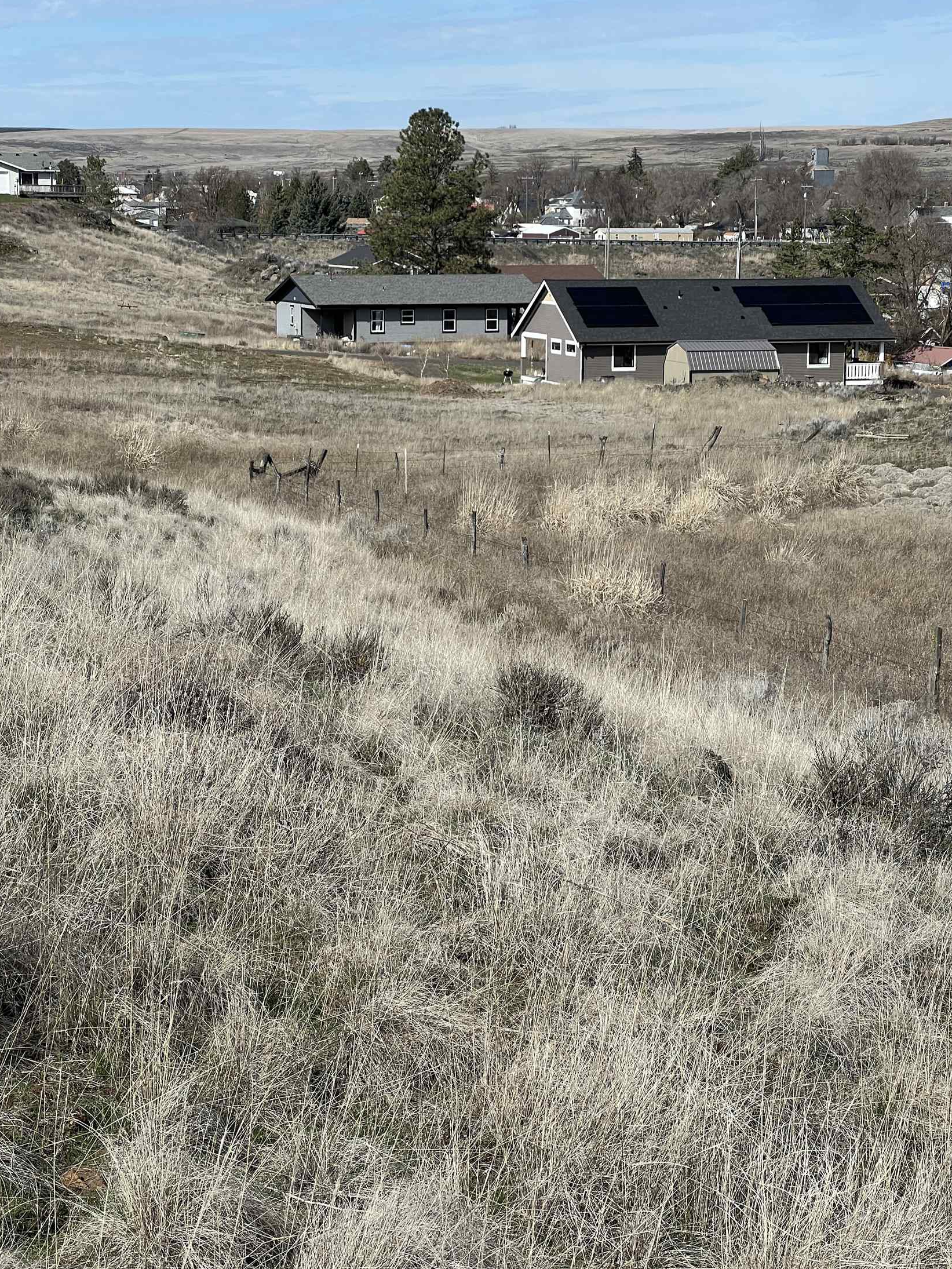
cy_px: 653
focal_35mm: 81
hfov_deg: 18.2
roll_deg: +0.7
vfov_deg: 24.1
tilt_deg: -8.2
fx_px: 2970
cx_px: 486
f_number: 2.8
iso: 32
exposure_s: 1/1096
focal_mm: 9
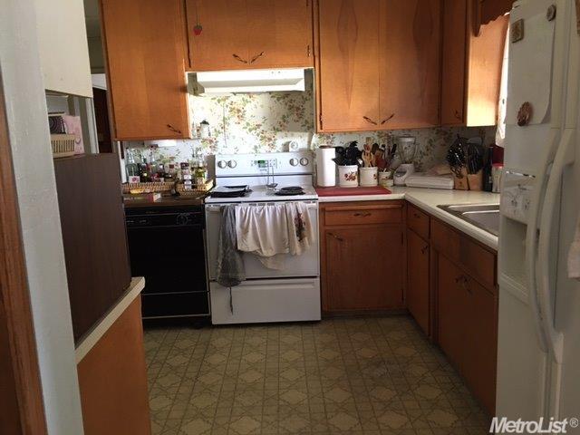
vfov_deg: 48.2
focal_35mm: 29
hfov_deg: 61.7
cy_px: 218
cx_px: 290
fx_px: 486
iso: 100
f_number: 2.2
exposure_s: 1/8
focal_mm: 4.15
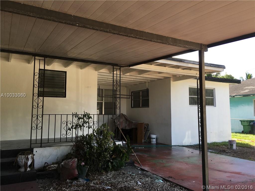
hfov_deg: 61.7
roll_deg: -0.6
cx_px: 128
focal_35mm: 29
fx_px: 214
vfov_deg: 48.2
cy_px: 96
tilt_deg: +6.3
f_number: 2.2
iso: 25
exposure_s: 1/333
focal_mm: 4.15
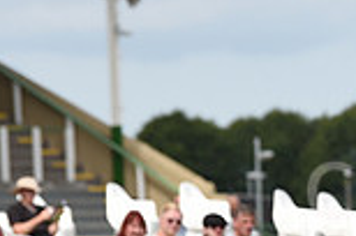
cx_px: 610
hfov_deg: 3.3
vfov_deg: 2.2
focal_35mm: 623
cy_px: 332
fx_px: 6148
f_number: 5.6
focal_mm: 165
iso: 400
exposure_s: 1/2000
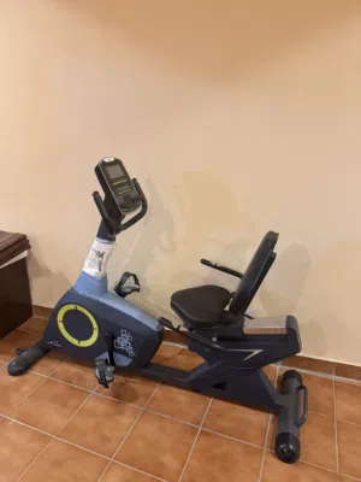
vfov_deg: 71.6
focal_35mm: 24
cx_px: 180
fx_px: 334
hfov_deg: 56.8
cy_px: 241
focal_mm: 6.76
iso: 800
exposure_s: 1/33
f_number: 1.78
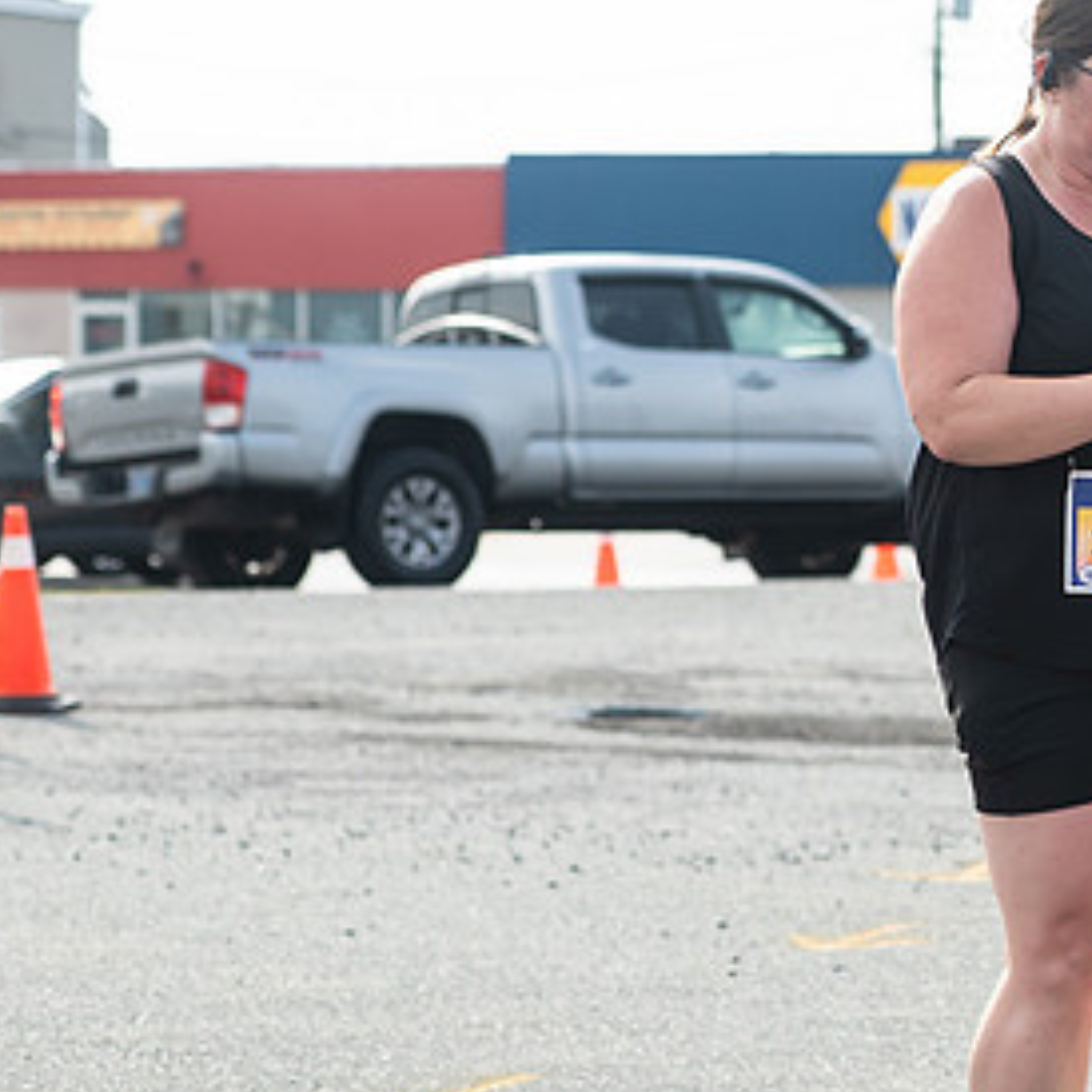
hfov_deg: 9.1
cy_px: 281
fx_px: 6781
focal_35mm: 190
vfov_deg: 9.2
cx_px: 1096
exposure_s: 1/1250
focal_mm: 70
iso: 250
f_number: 4.5
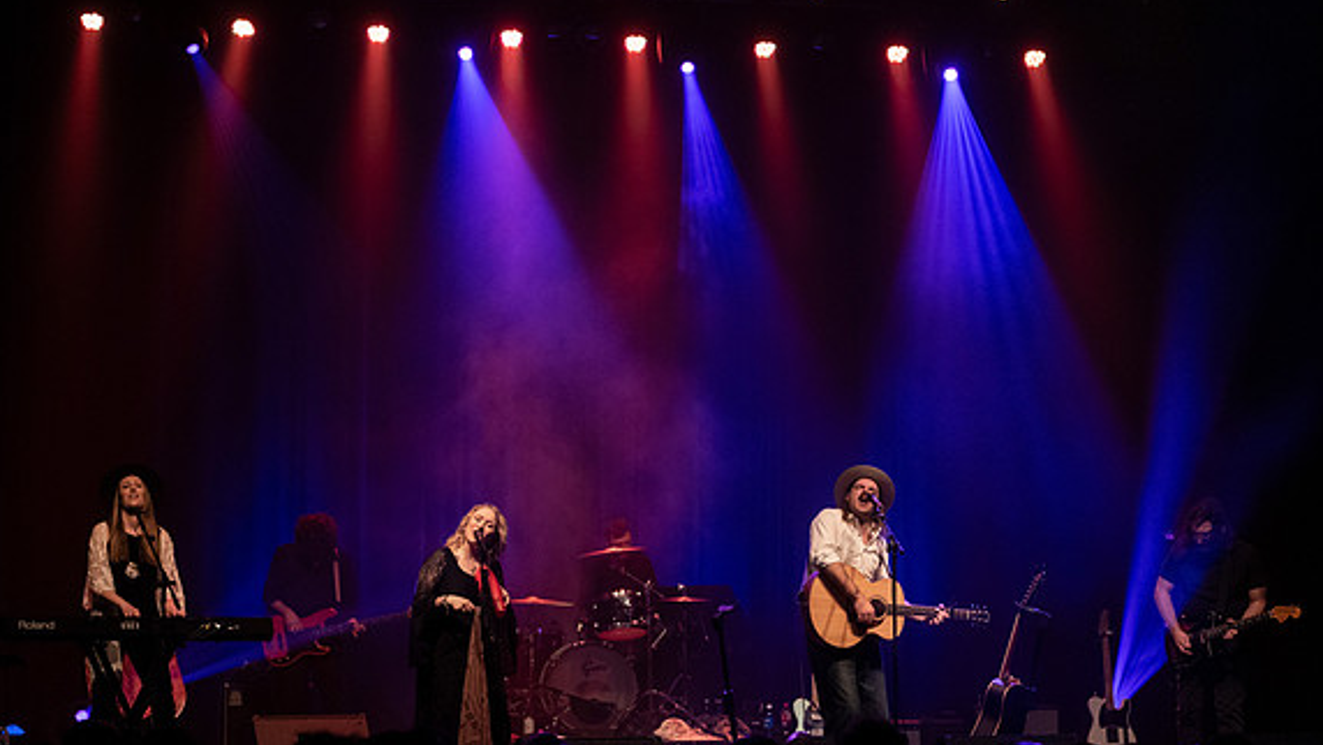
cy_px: 436
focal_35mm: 66
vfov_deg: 18.3
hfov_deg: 31.9
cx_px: 639
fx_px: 2316
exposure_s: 1/160
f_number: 3.2
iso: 2500
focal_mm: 56
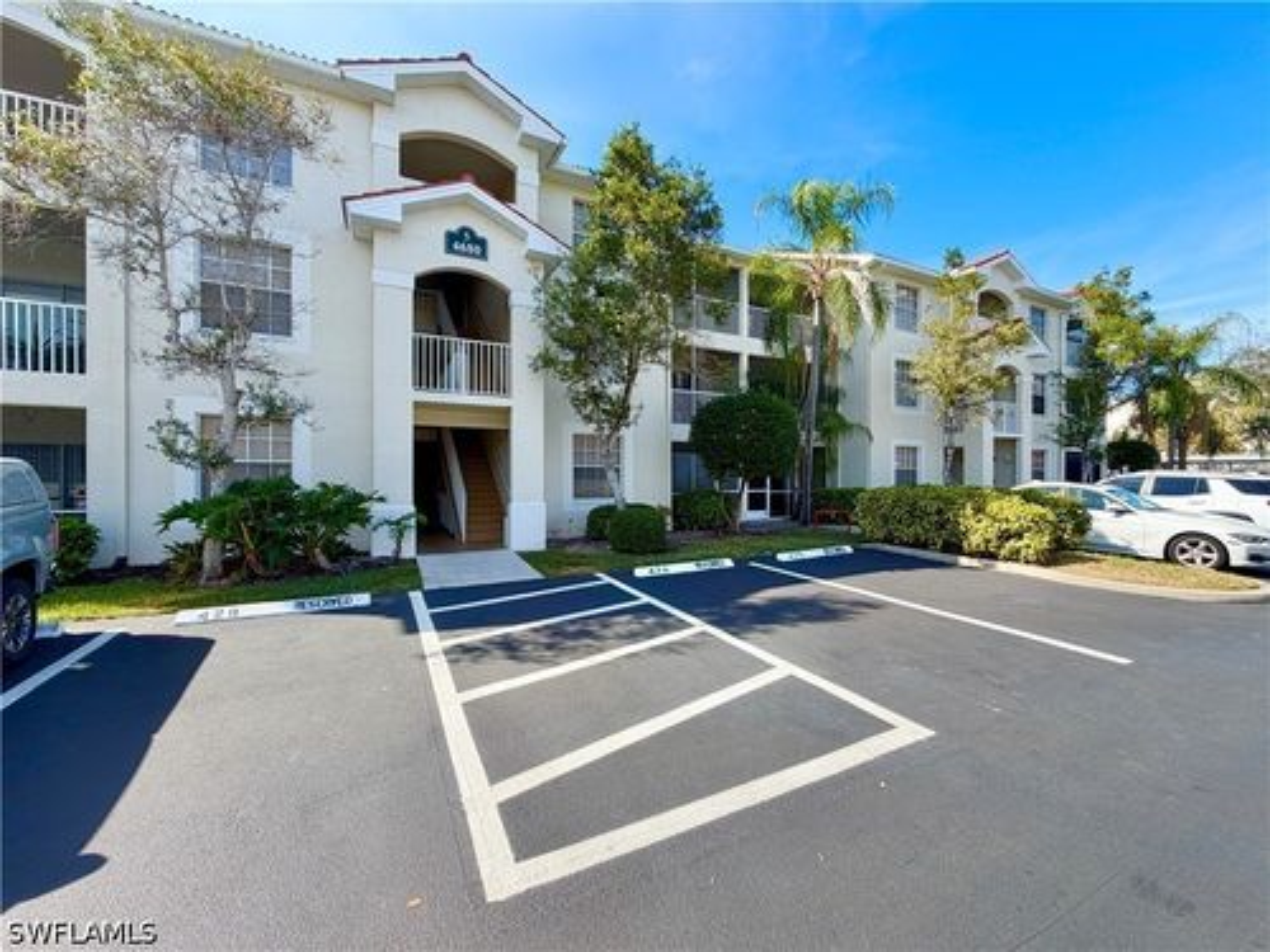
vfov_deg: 85.7
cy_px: 476
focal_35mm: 14
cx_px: 635
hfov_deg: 102.1
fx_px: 514
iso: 40
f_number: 2.2
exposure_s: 1/770
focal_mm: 2.22
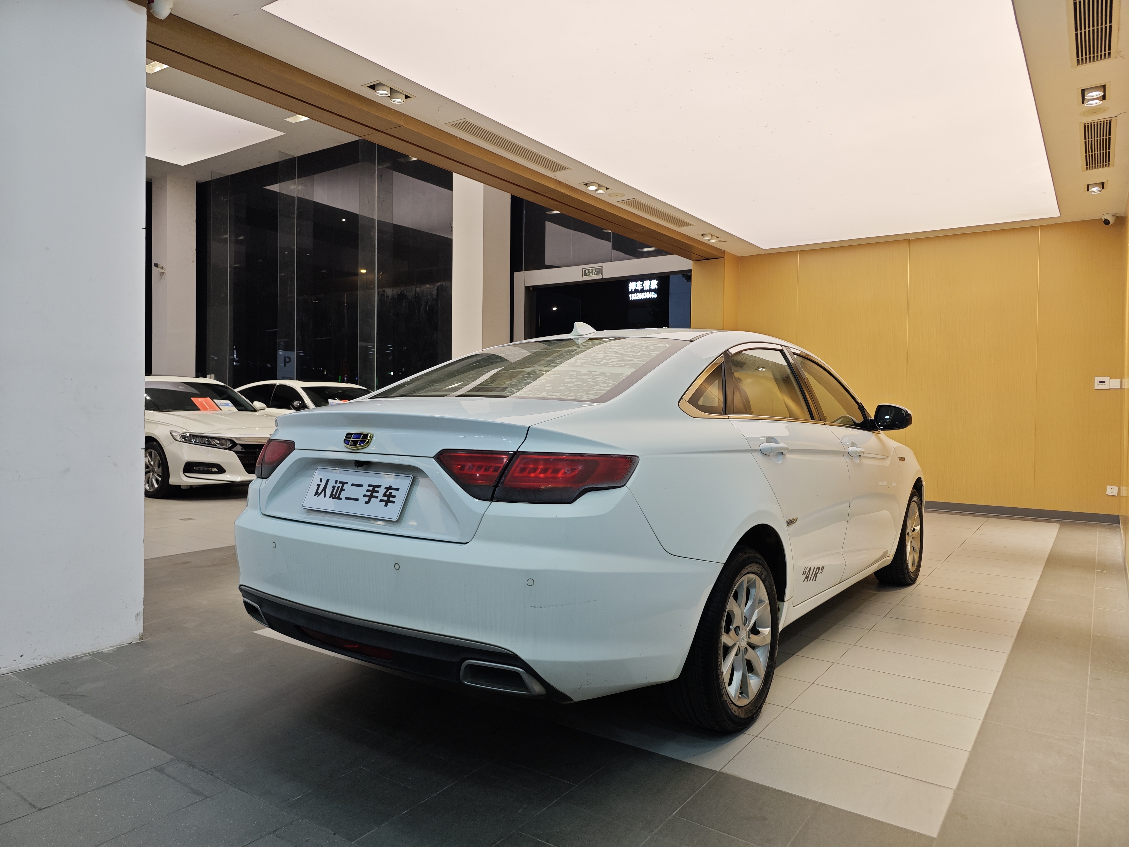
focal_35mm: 23
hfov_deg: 73.9
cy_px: 424
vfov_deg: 58.9
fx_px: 750
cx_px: 564
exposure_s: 1/100
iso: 50
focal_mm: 8.7
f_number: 1.9
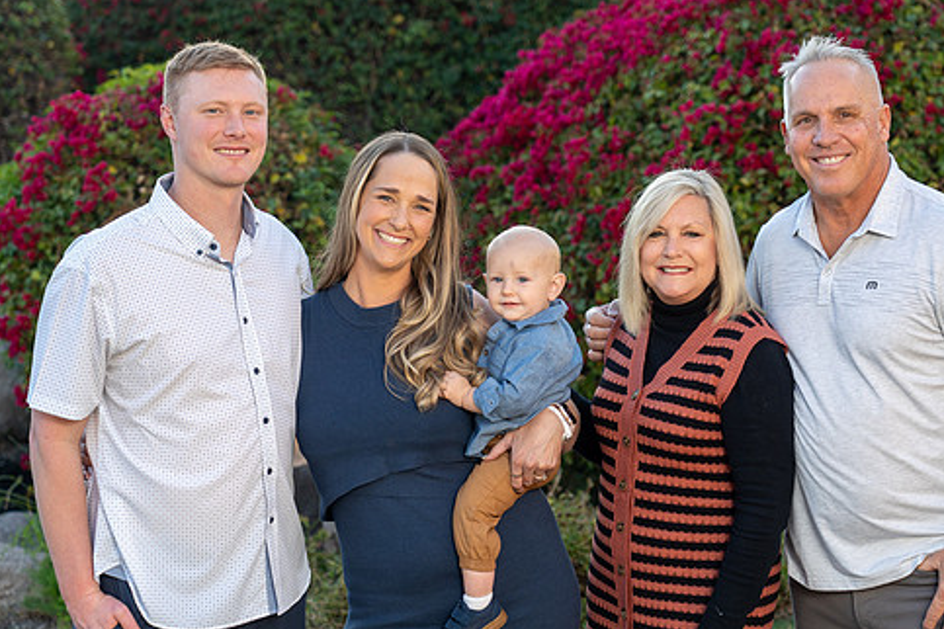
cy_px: 306
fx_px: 2045
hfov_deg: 26.0
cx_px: 528
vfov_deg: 17.5
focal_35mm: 78
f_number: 4
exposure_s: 1/200
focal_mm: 65
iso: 160
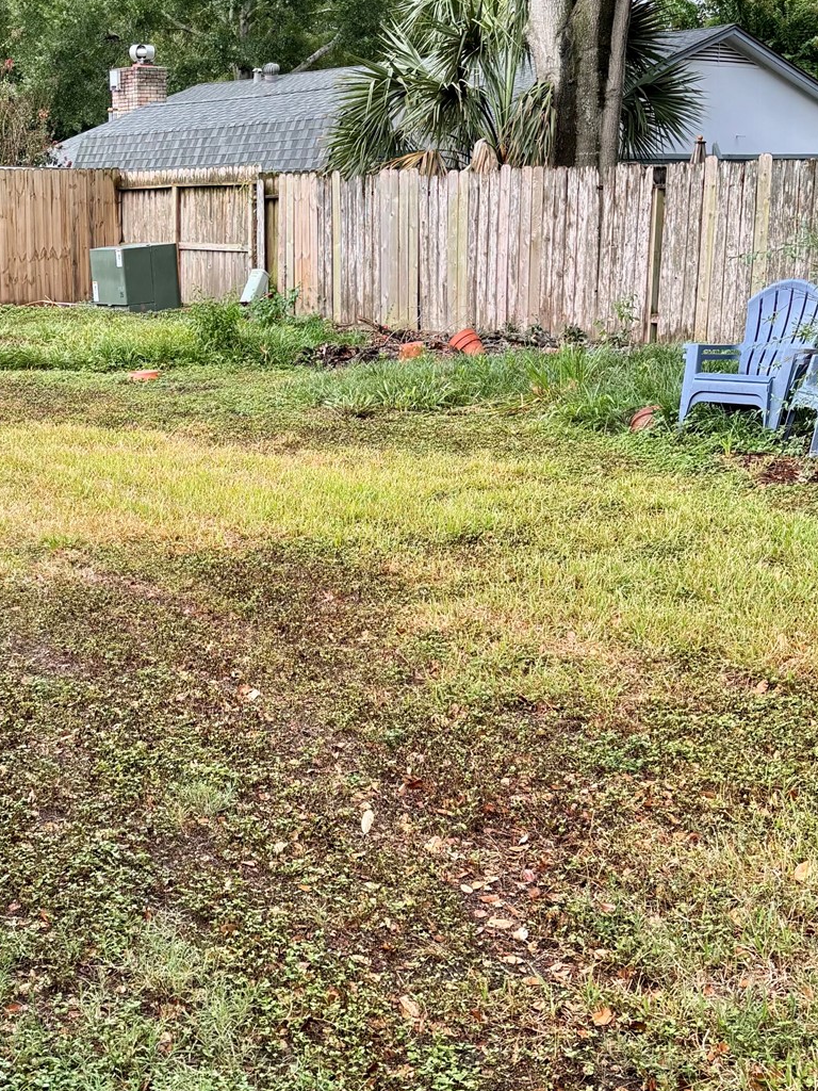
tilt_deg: -10.4
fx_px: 1638
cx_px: 175
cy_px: 506
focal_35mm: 52
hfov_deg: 27.5
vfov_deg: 36.8
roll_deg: -0.2
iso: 50
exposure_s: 1/273
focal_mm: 5.96
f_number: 1.6
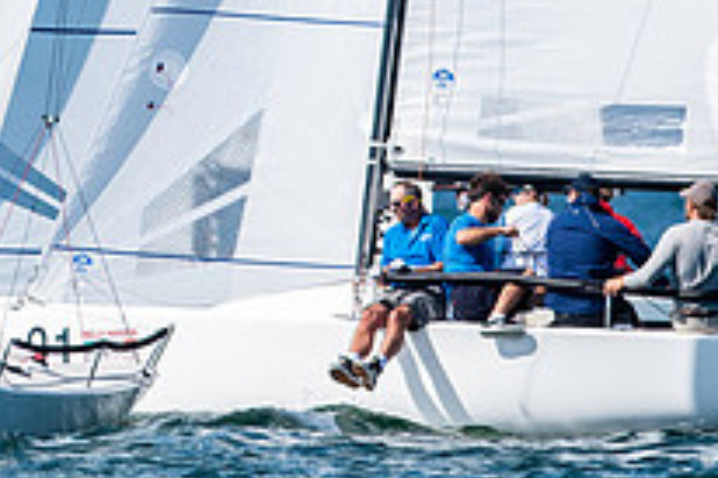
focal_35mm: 1445
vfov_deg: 0.9
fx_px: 28796
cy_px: -95
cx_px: -128
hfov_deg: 1.4
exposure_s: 1/3200
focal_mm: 300
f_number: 5
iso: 200
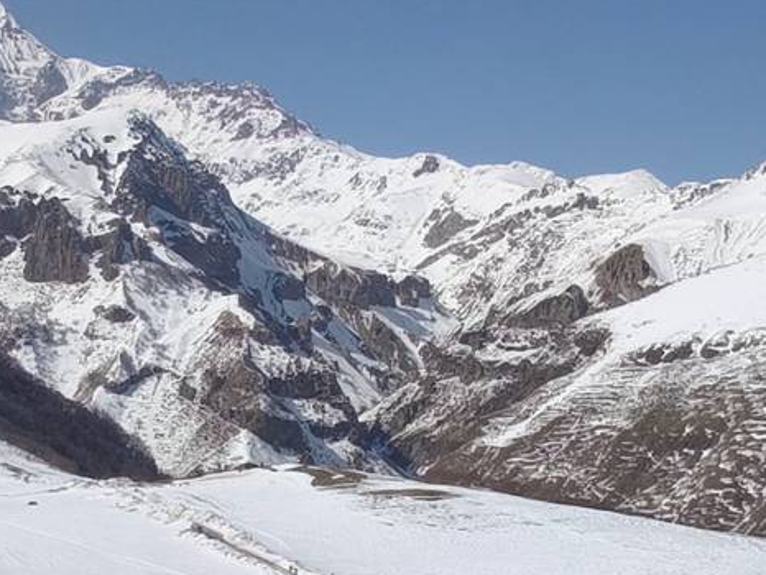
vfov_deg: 20.7
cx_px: 311
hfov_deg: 27.3
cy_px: 340
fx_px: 1572
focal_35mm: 71
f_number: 2.2
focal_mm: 1.91
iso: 50
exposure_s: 1/3175
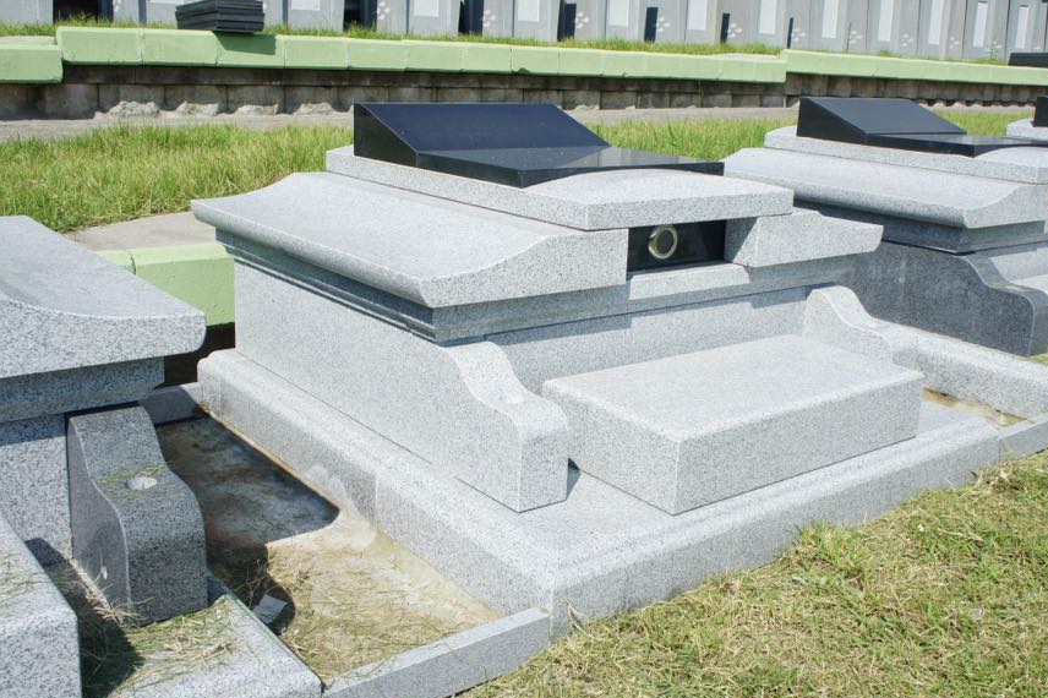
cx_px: 547
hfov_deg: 51.9
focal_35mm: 37
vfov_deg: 35.9
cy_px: 323
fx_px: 1077
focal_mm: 22
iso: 200
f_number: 11
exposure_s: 1/250
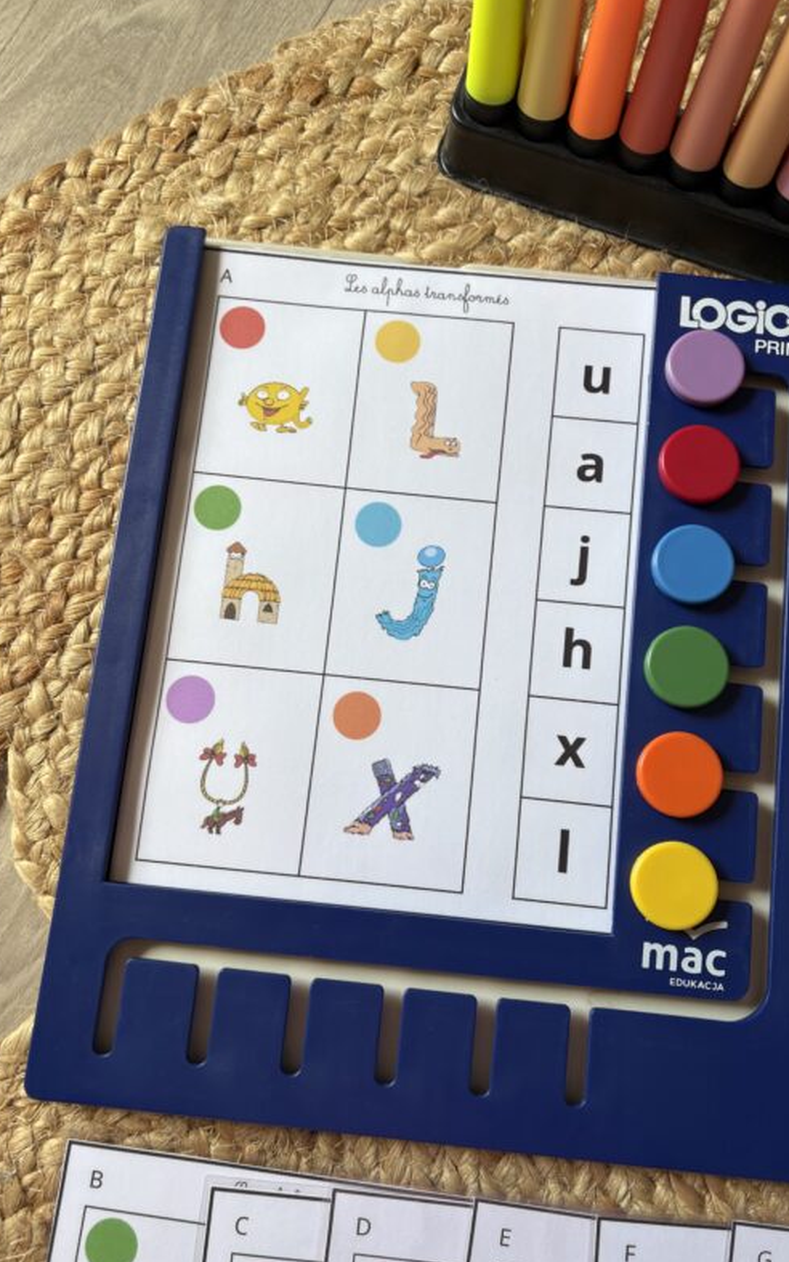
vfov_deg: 66.5
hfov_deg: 44.5
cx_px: 431
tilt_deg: -78.7
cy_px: 627
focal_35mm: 28
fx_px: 963
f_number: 1.6
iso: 64
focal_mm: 5.96
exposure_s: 1/122
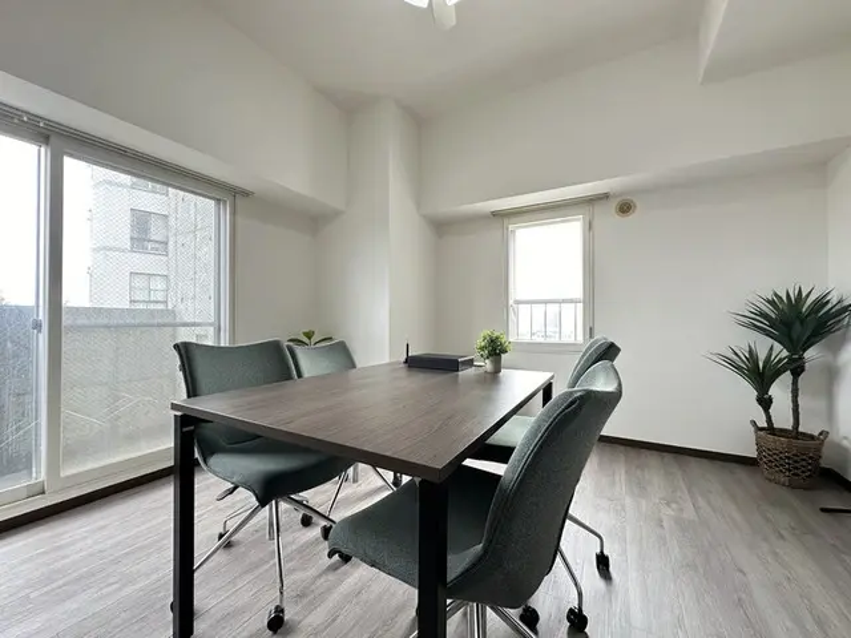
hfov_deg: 102.1
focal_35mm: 14
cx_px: 426
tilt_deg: +1.4
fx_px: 344
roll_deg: +0.2
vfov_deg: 85.7
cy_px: 319
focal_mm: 2.22
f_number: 2.2
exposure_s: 1/99
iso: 160
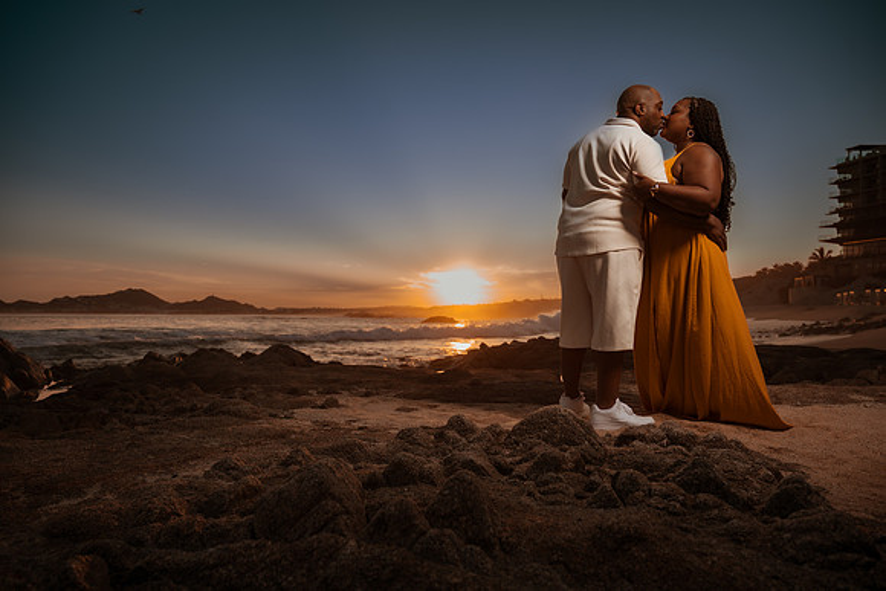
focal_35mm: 24
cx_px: 443
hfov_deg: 73.7
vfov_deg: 53.2
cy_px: 296
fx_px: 591
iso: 100
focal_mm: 24
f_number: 4
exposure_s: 1/400
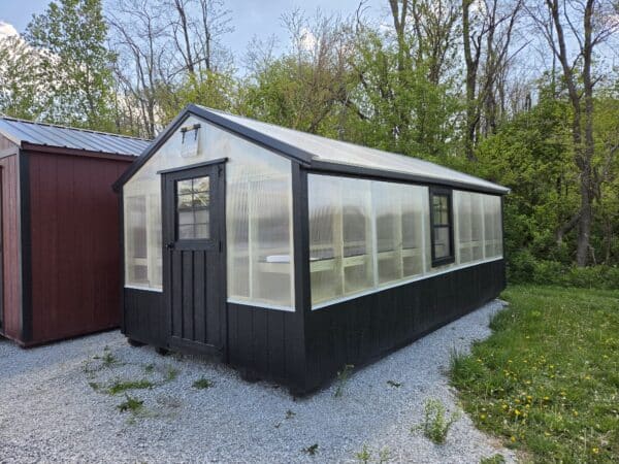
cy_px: 232
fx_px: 411
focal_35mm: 23
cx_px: 310
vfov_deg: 58.9
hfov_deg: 73.9
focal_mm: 5.4
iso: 80
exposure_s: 1/2000
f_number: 1.8
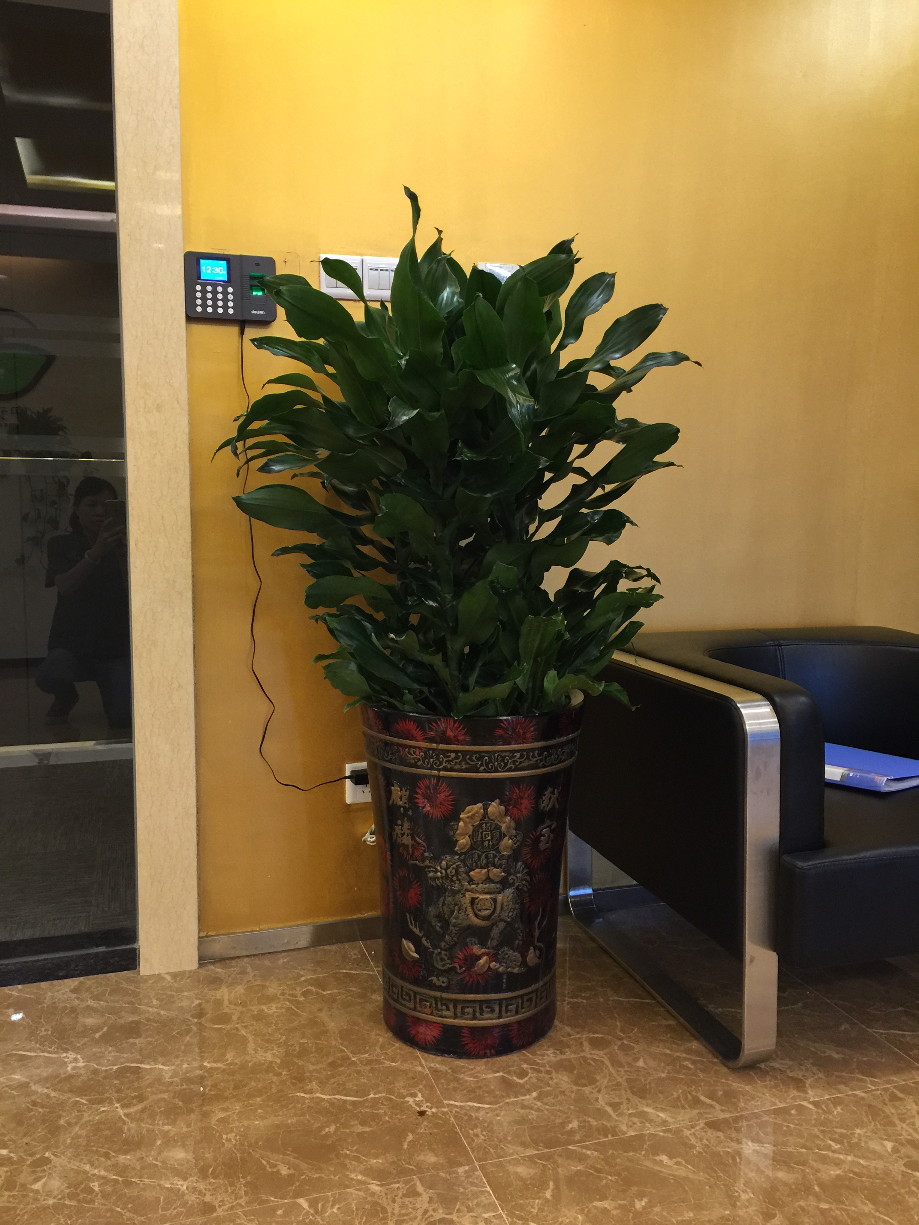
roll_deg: -0.5
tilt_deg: -7.1
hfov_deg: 48.2
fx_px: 1027
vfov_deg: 61.7
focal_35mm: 29
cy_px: 612
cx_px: 460
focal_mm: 4.15
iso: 80
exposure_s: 1/15
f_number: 2.2
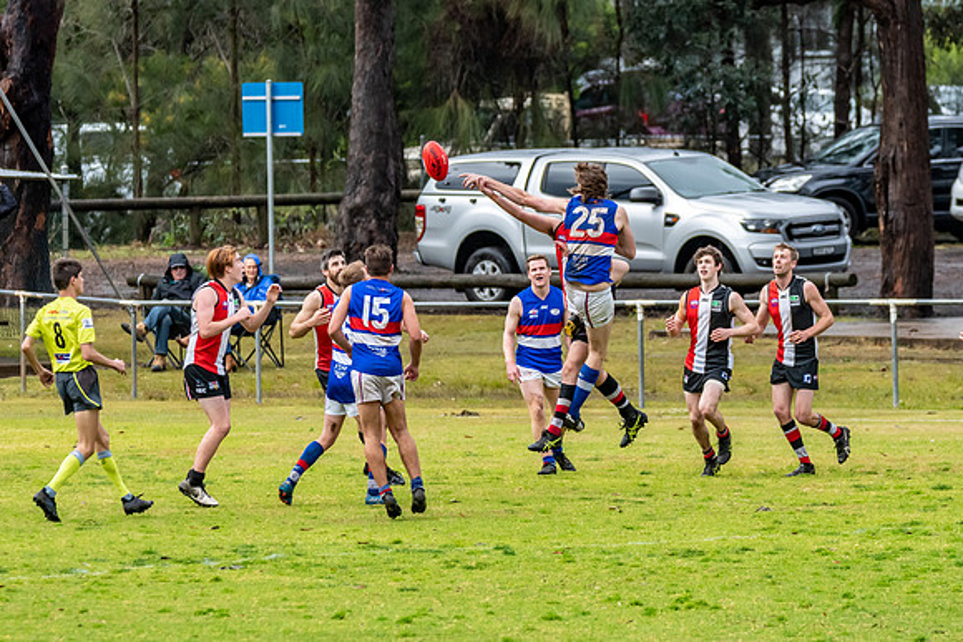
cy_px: 342
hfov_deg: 4.4
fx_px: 12604
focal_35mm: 471
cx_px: 540
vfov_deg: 2.9
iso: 1250
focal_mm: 280
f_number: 7.1
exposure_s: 1/3200
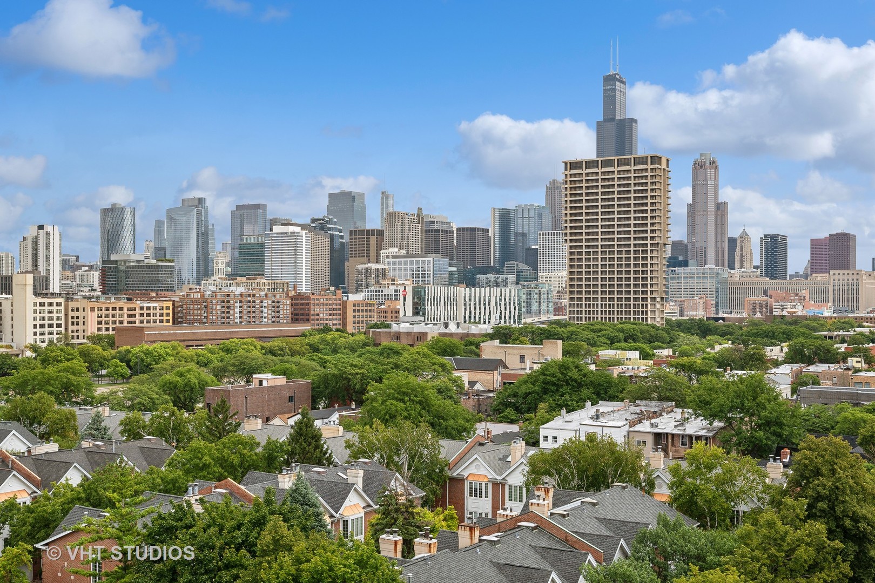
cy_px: 292
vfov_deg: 31.9
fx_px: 1021
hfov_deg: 46.4
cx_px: 438
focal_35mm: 42
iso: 200
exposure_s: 1/180
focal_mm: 28
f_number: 9.5
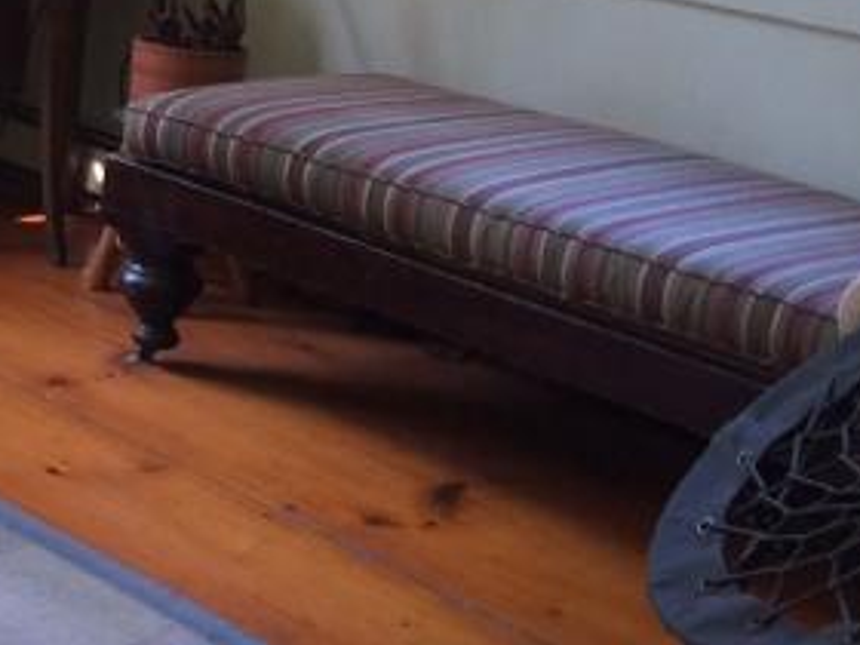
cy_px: 9
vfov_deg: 13.8
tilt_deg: -9.9
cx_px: -175
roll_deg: -2.8
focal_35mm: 106
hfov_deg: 17.7
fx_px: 2633
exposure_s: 1/30
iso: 100
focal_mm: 4.15
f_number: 2.2
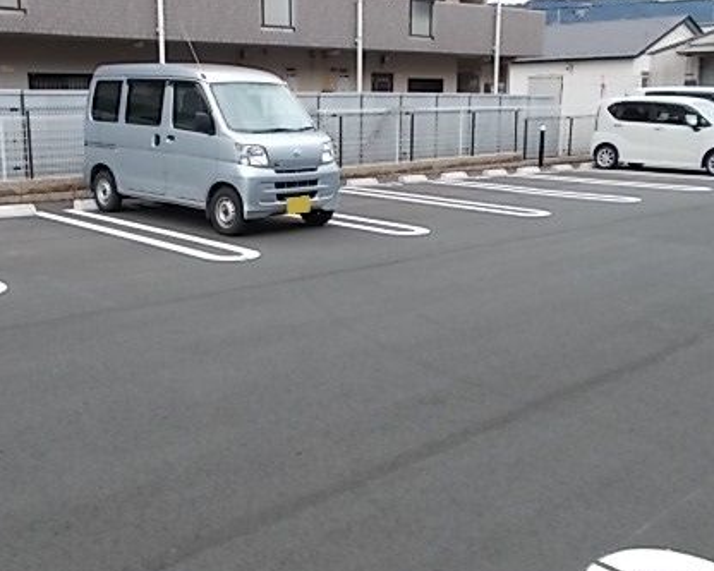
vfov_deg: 38.2
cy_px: 267
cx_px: 288
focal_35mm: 39
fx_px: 824
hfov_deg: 46.6
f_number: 3.2
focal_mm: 4.6
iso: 80
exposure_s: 1/160
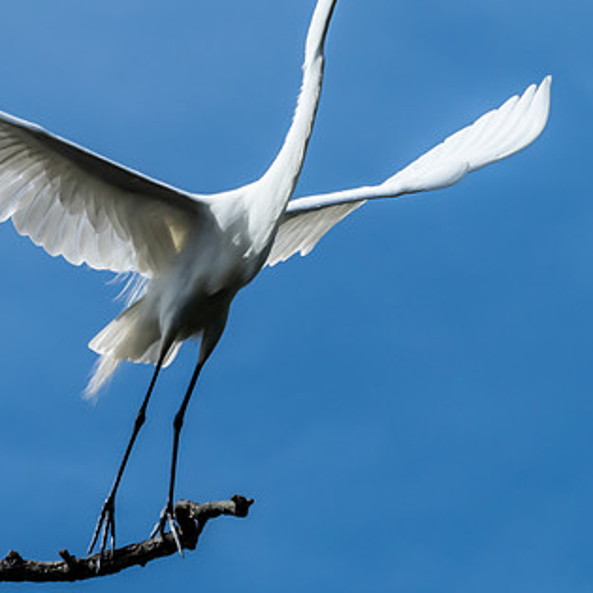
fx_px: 10040
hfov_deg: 3.4
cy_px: 379
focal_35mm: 518
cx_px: 108
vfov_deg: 3.4
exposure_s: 1/5000
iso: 800
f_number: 5.6
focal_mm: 115
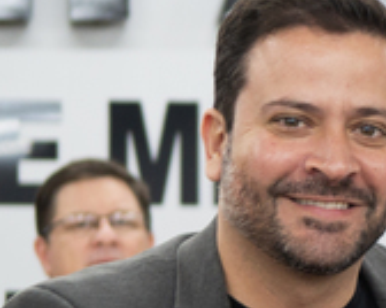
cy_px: 260
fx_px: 3206
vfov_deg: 5.5
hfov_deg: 6.8
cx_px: 539
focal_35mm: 281
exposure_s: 1/60
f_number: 3.5
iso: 400
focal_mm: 50
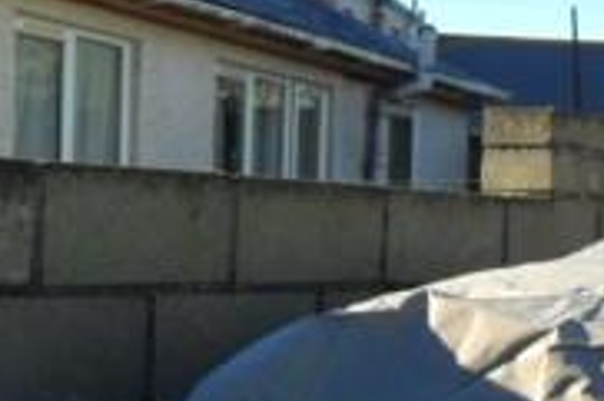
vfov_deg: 13.8
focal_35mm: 99
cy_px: 285
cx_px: 979
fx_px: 1659
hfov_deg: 17.8
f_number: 3.5
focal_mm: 4.9
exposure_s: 1/500
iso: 100
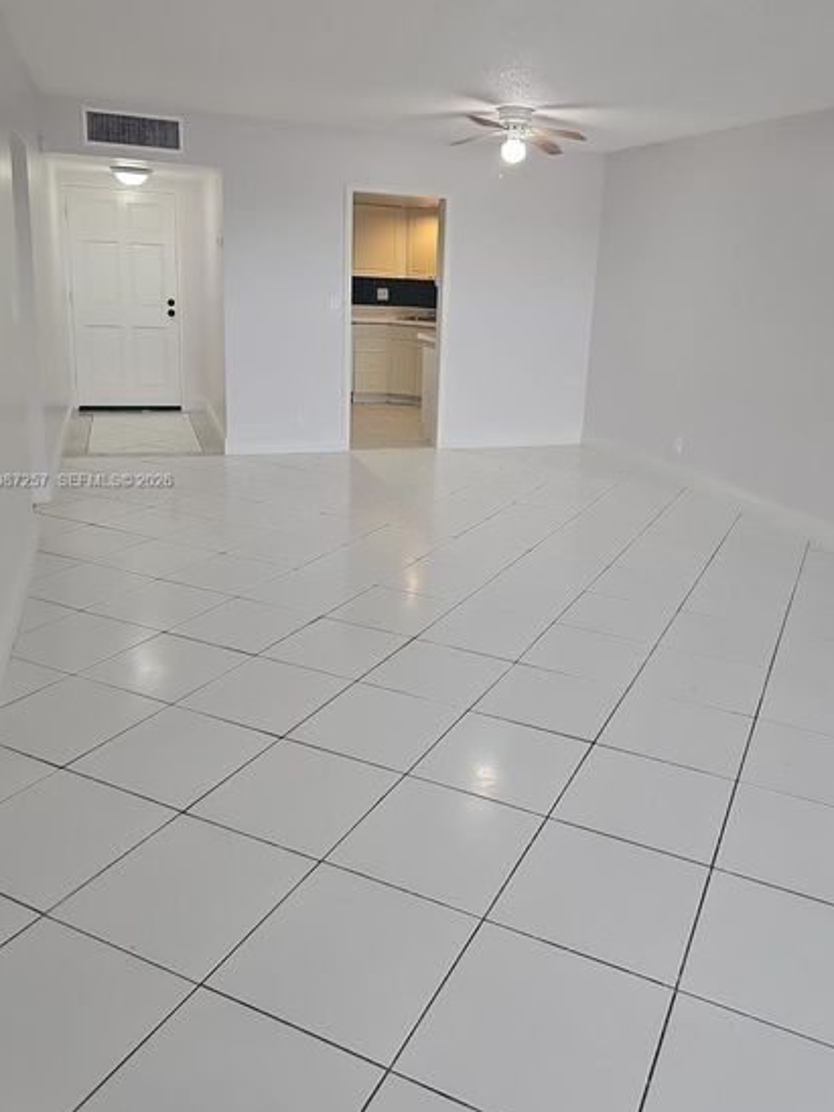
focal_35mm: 28
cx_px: 471
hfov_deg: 49.6
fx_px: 899
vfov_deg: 63.2
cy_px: 482
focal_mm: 6.3
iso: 483
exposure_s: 1/59
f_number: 1.7
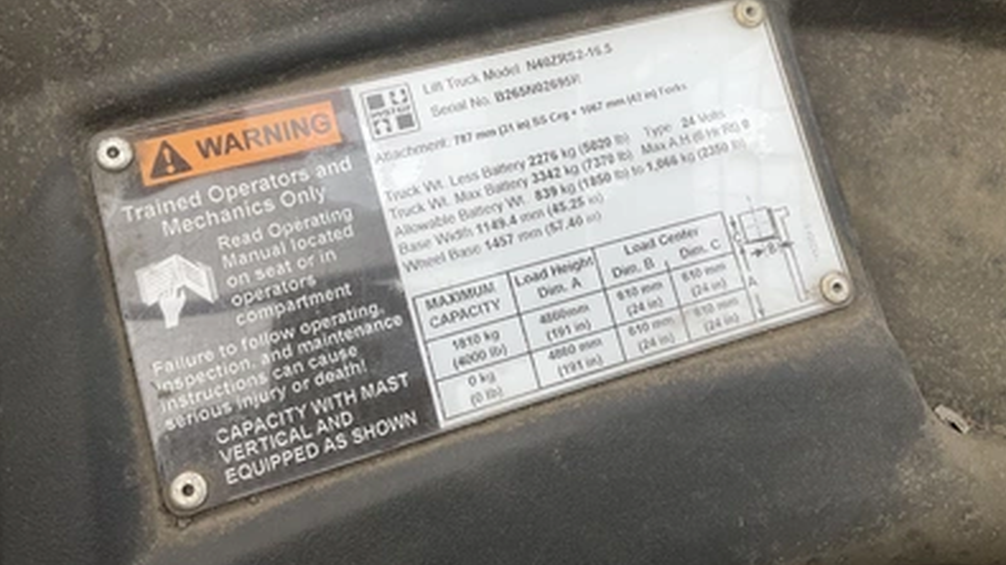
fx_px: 853
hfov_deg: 61.0
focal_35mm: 32
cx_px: 504
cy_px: 191
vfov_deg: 36.3
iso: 25
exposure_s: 1/362
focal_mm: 3
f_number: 1.8
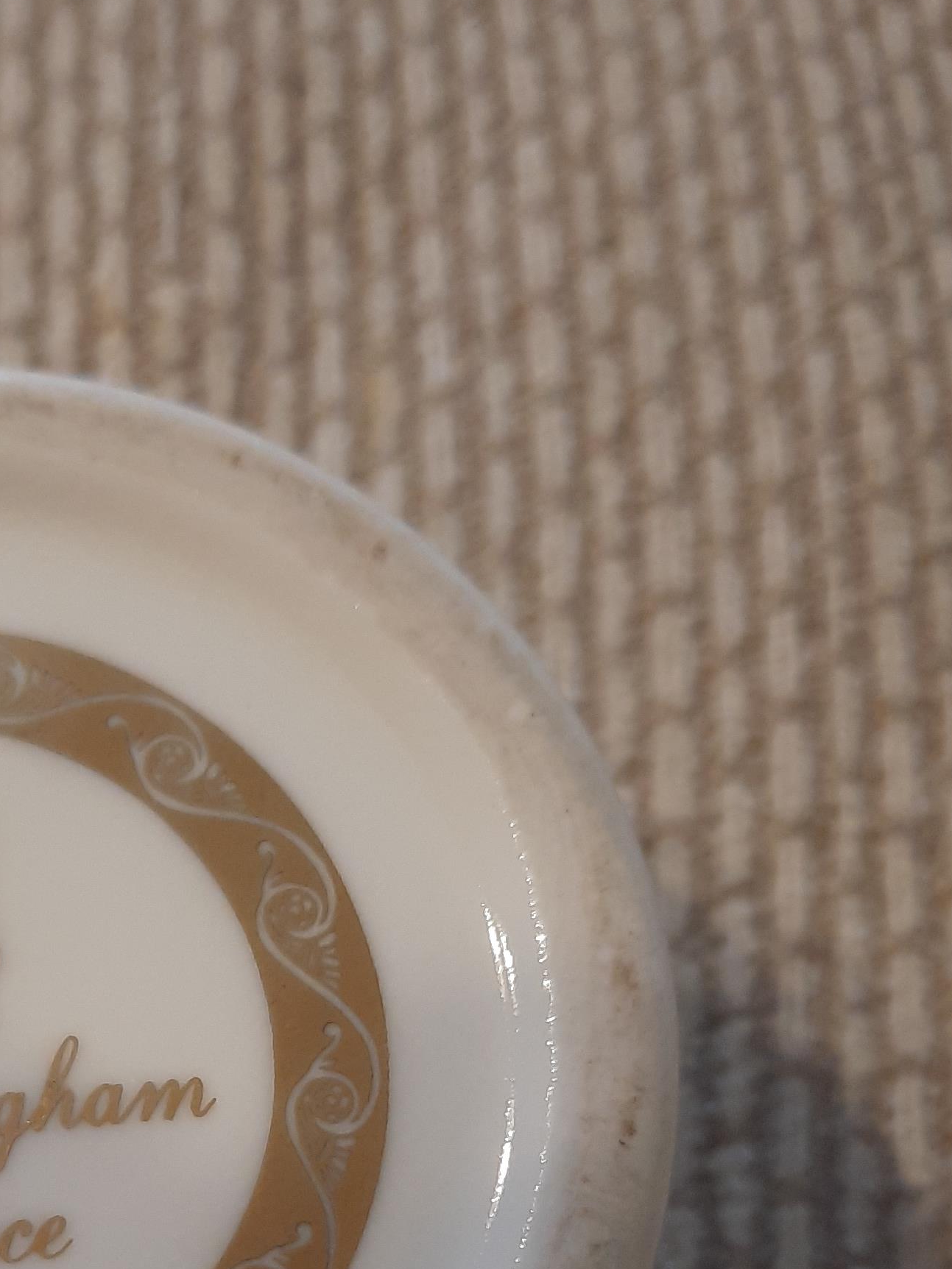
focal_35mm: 58
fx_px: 2127
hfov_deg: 24.7
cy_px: 1143
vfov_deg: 31.7
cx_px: 147
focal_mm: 4.6
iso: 250
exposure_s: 1/50
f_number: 2
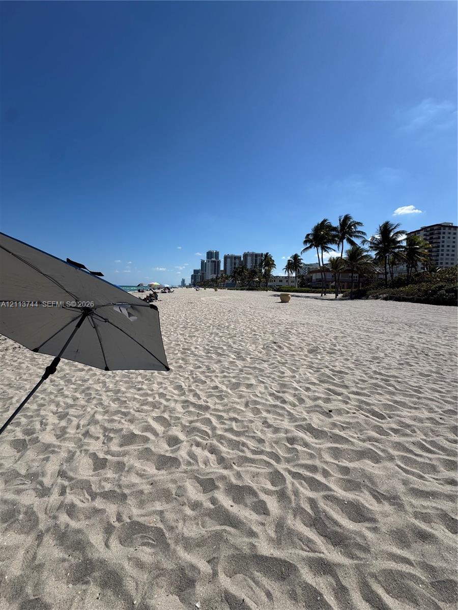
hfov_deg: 85.7
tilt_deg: -4.6
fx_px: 247
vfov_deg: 102.1
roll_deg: -3.4
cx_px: 229
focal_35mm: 14
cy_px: 305
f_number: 2.2
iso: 40
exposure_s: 1/3906
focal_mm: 2.22
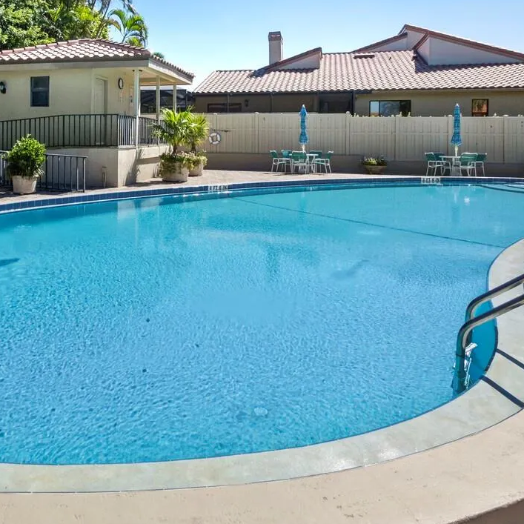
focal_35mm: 28
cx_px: 155
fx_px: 480
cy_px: 147
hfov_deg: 55.5
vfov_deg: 55.2
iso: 400
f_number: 7.1
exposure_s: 1/1000
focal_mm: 7
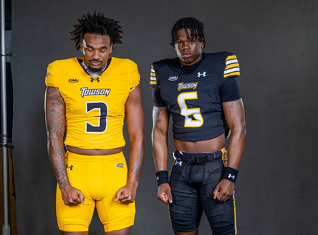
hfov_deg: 28.3
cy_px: 126
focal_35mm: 69
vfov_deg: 21.2
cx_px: 200
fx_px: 628
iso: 100
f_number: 8
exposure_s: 1/200
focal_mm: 55
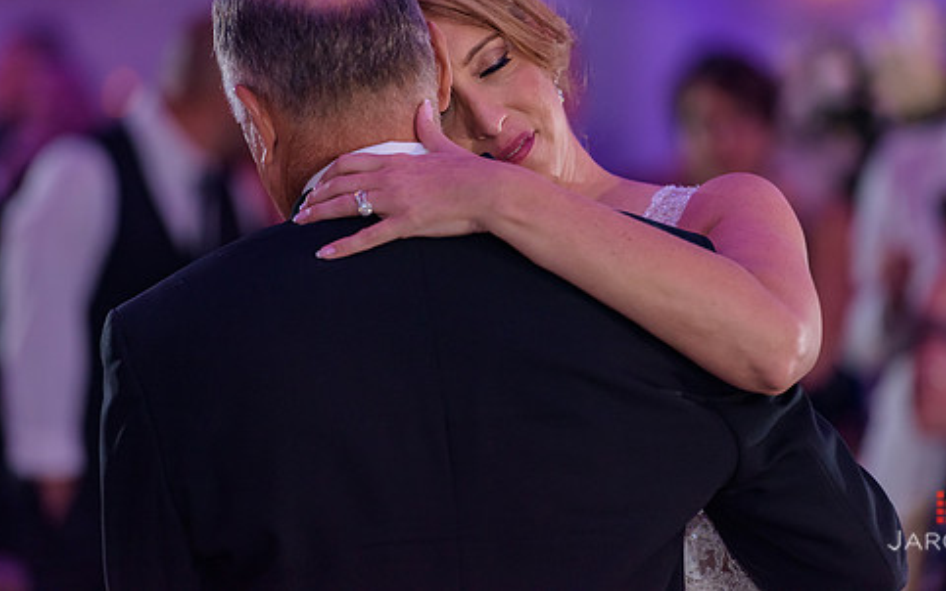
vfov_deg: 5.4
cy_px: 214
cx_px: 507
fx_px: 6317
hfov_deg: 8.6
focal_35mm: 245
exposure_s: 1/125
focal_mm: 200
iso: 1600
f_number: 3.2
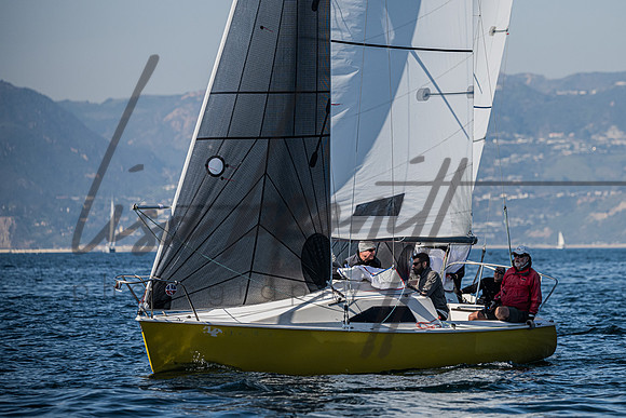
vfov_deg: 4.8
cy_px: 172
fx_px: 5021
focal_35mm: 289
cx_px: 396
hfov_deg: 7.1
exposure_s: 1/4000
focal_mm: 220
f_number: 5
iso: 400
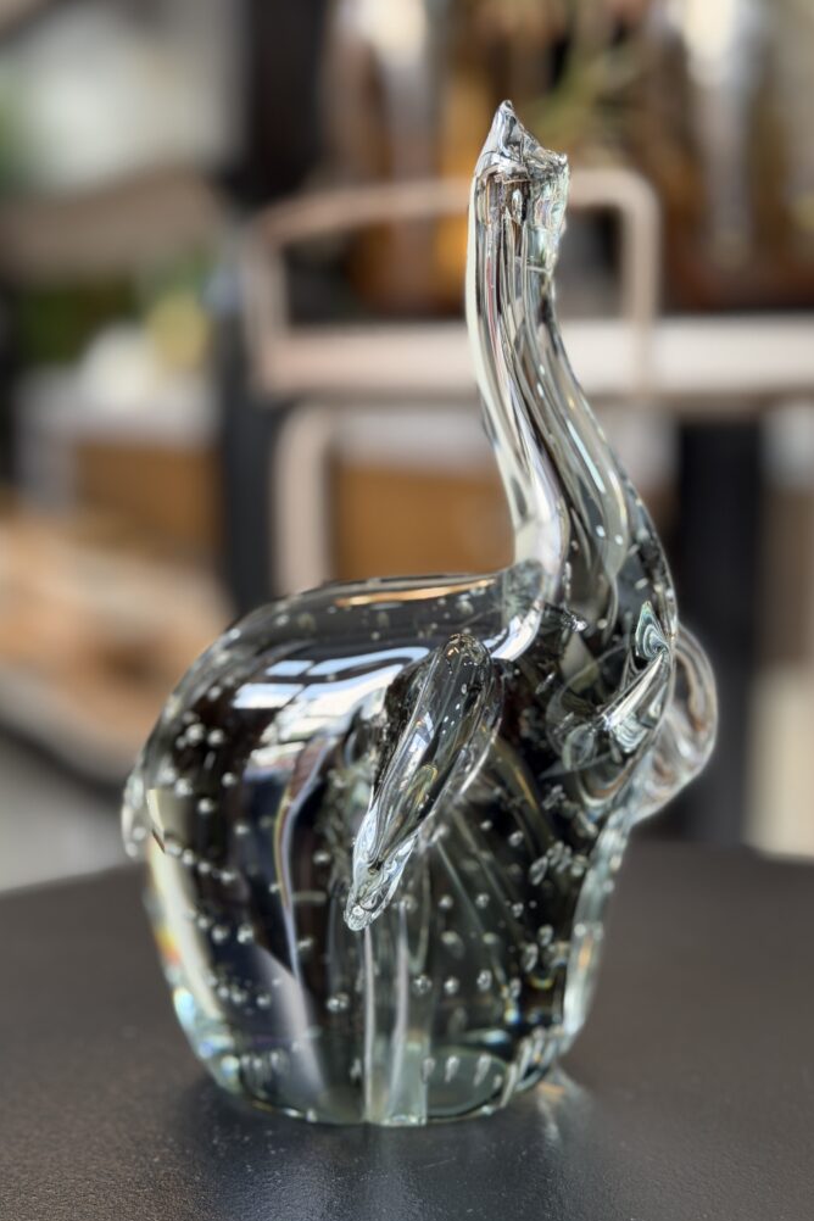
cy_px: 614
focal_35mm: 51
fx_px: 1730
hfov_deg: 26.5
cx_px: 428
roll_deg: +0.4
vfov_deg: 38.9
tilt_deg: -8.6
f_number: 1.78
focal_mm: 6.76
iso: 160
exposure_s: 1/60
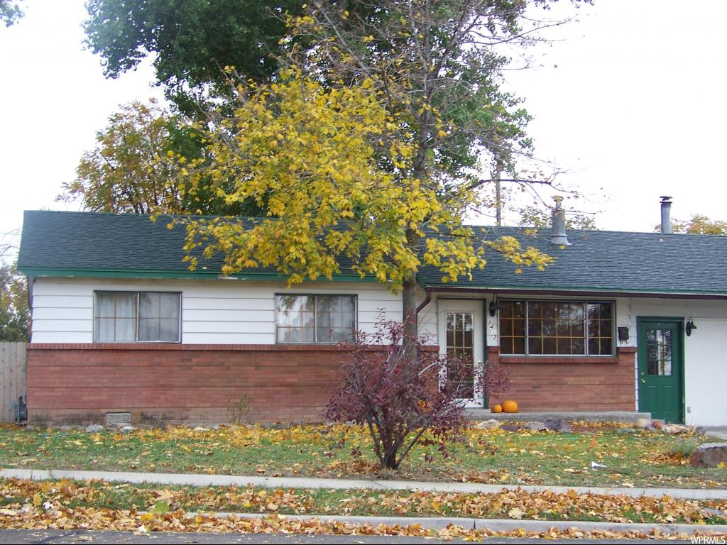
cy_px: 272
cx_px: 364
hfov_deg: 38.9
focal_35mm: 49
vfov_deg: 29.7
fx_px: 1029
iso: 64
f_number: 2.8
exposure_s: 1/40
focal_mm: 7.6
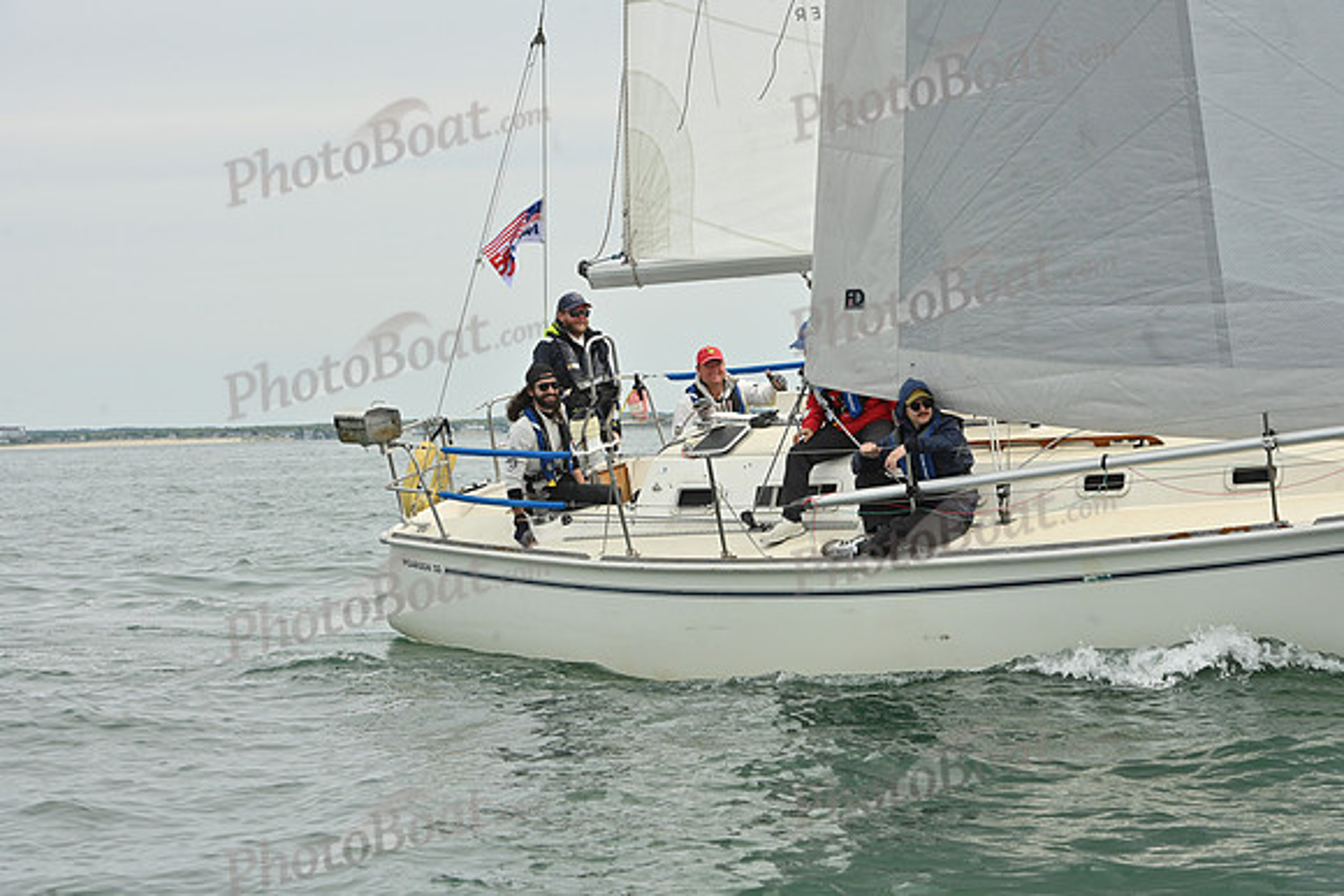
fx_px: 3809
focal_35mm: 102
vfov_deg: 13.4
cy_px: 448
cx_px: 672
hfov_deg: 20.0
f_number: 11
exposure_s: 1/800
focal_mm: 102
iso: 320
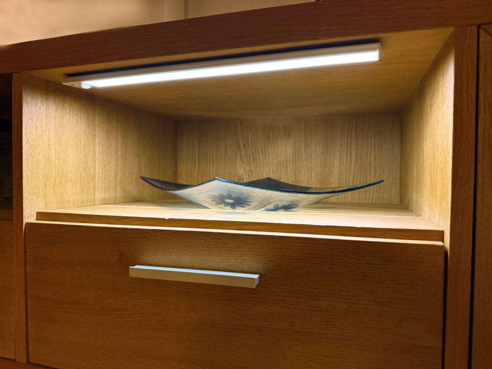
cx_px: 246
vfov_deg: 56.8
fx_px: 341
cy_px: 184
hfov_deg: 71.6
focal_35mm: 24
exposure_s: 1/50
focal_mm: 6.76
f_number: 1.78
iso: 400
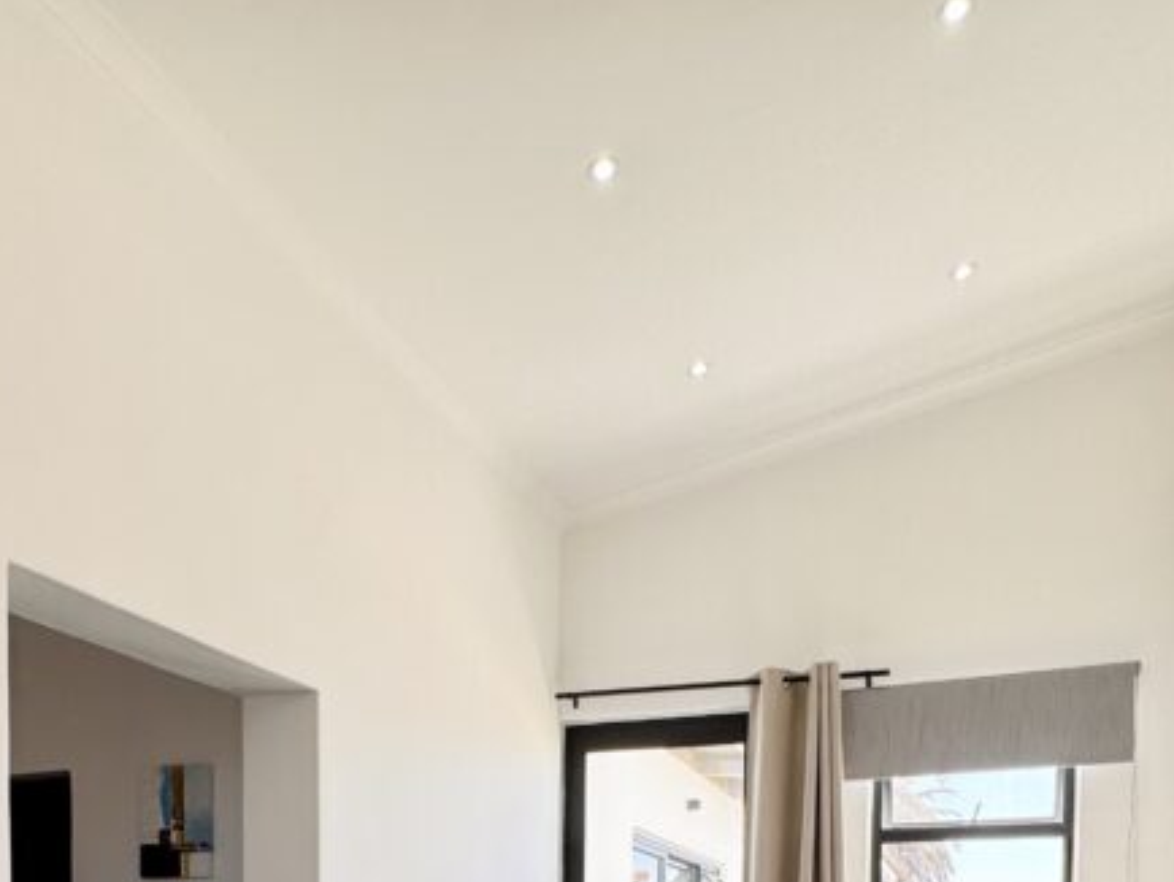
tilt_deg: -2.3
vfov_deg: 35.5
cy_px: 1012
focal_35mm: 33
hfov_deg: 55.3
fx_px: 1120
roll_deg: +0.3
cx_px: 576
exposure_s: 1/164
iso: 40
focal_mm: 2.22
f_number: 2.2
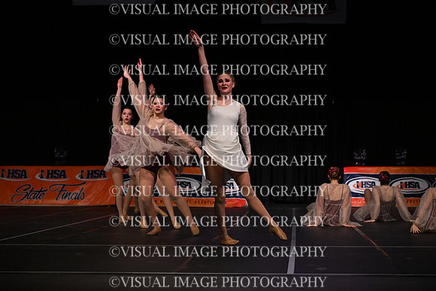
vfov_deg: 16.3
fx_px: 1018
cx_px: 218
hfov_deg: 24.2
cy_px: 146
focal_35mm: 84
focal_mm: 84
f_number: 4
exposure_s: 1/1000
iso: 6400
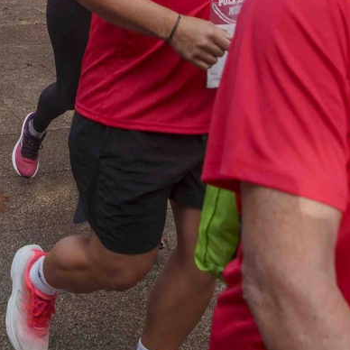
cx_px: 85
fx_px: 961
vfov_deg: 19.7
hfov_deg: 20.5
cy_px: -43
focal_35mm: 84
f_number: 4
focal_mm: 16
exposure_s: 1/640
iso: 125
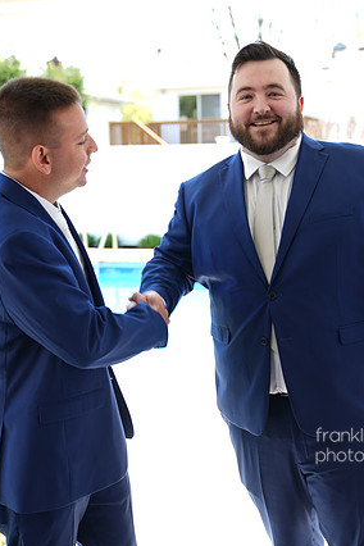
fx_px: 743
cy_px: 288
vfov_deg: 40.3
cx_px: 203
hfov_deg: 27.5
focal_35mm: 49
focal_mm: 36
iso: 50
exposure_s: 1/100
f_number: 2.8
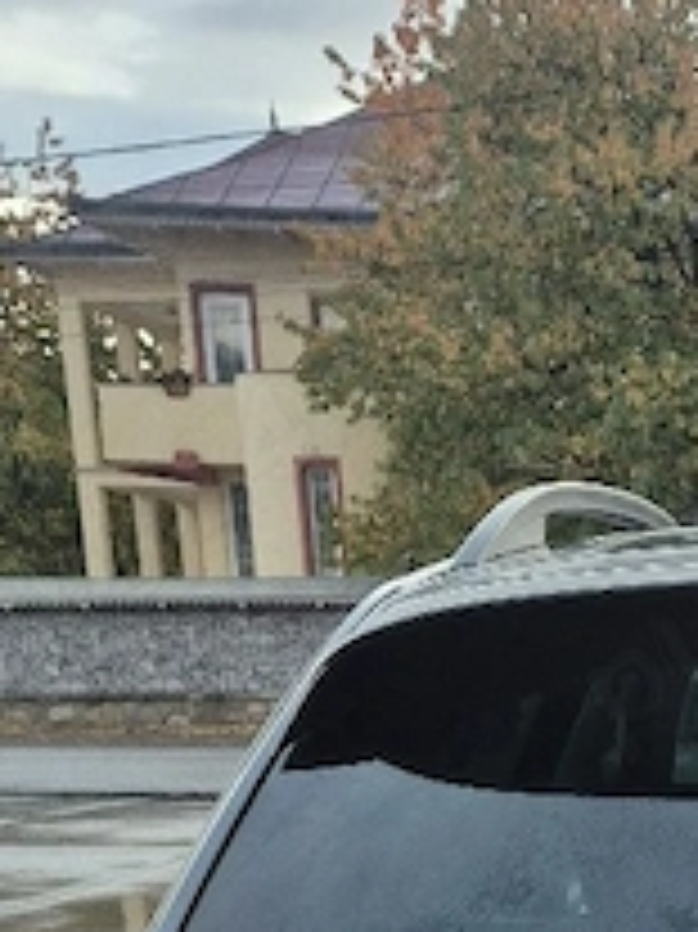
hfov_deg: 15.3
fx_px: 2395
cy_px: 1324
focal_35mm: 89
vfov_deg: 19.6
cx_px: 1049
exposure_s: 1/100
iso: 320
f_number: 1.8
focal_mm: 5.4
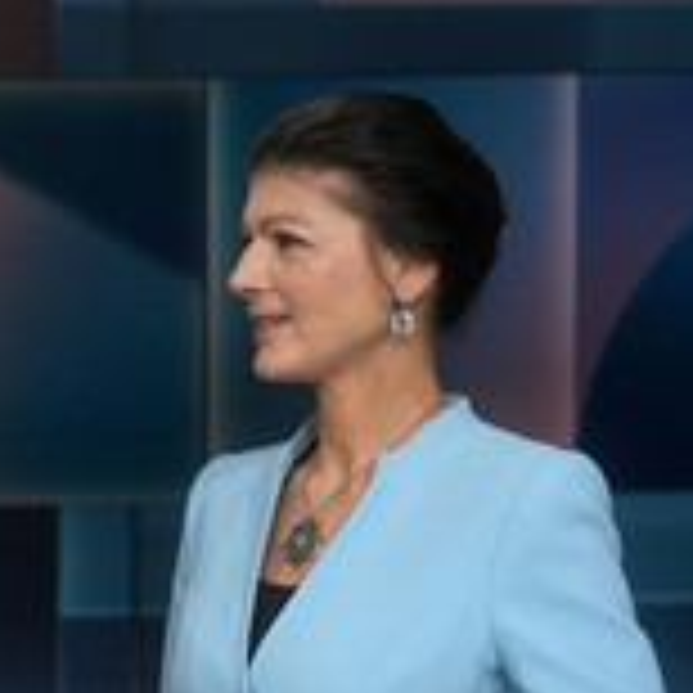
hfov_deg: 15.0
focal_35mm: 112
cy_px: 594
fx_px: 2537
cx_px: -146
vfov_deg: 15.4
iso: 640
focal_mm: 30
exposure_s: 1/500
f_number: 2.2
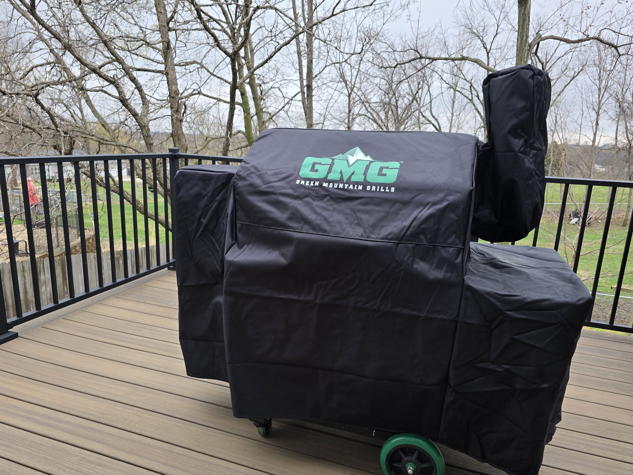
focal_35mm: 26
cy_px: 262
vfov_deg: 53.0
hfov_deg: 67.3
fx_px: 475
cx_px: 303
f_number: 1.7
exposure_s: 1/180
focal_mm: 6.3
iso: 25
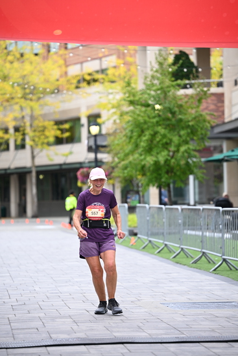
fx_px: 1189
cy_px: 178
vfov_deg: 17.1
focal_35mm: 120
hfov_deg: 11.4
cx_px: 119
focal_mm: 120
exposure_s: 1/1000
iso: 400
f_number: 2.8
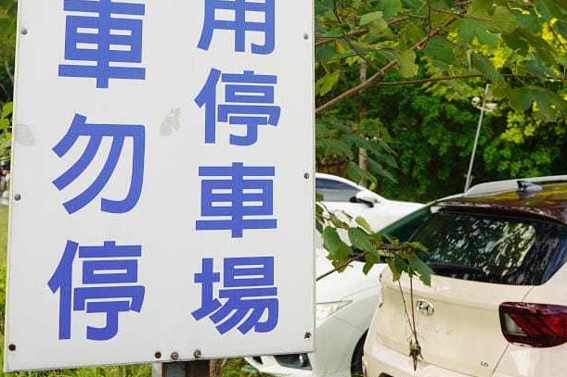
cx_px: 340
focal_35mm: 55
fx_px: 866
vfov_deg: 23.8
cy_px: 28
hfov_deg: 36.1
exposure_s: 1/80
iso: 100
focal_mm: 28
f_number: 5.6
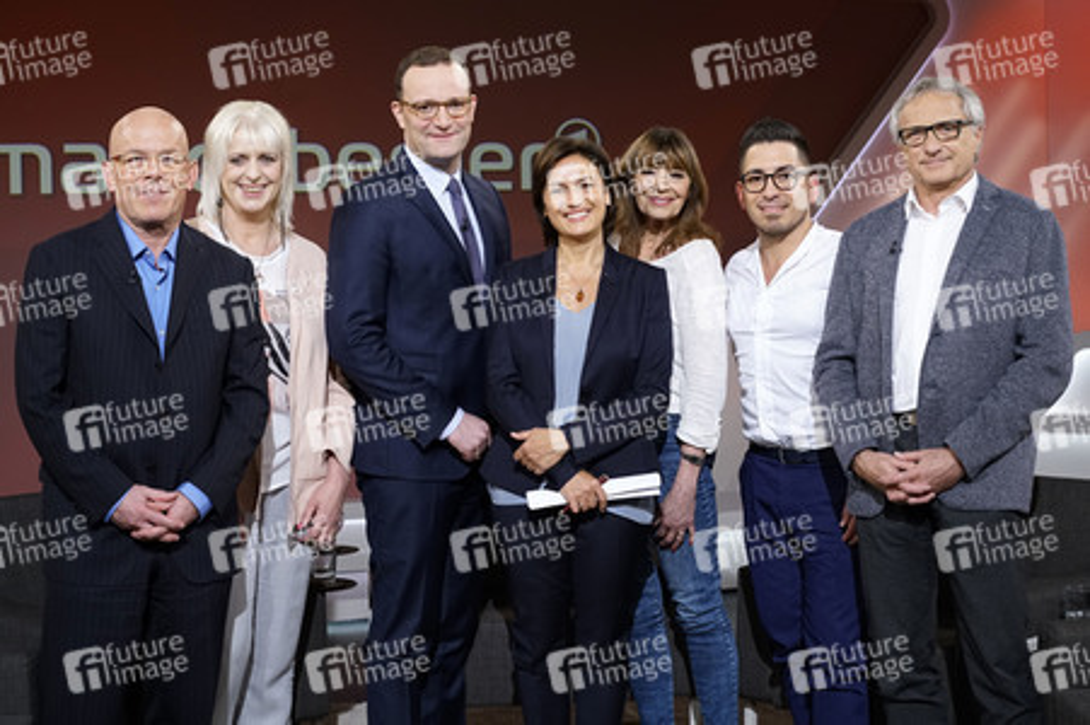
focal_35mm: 50
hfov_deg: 39.6
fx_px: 1513
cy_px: 362
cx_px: 545
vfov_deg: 27.0
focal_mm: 50
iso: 1600
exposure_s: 1/100
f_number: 6.3
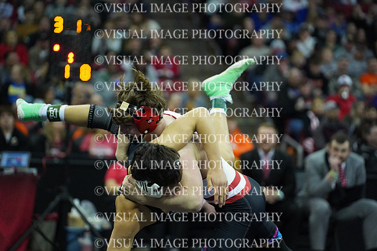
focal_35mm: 150
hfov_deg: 13.7
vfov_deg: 9.2
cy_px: 126
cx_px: 188
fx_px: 1571
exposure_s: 1/1250
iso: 6400
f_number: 2.8
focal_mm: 150
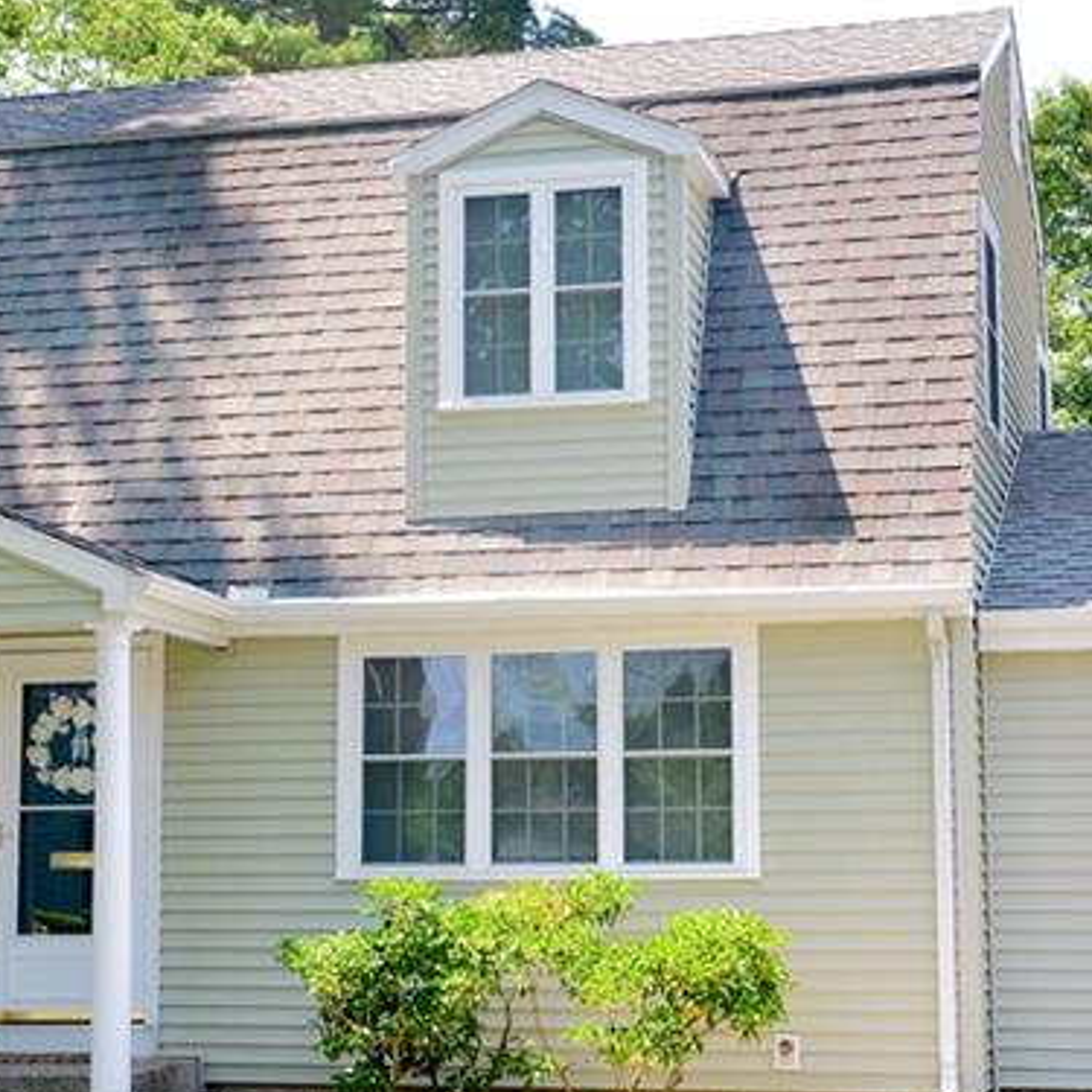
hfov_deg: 21.9
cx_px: 489
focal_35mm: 79
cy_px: 496
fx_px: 2820
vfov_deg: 21.9
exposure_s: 1/400
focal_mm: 34
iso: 640
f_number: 8
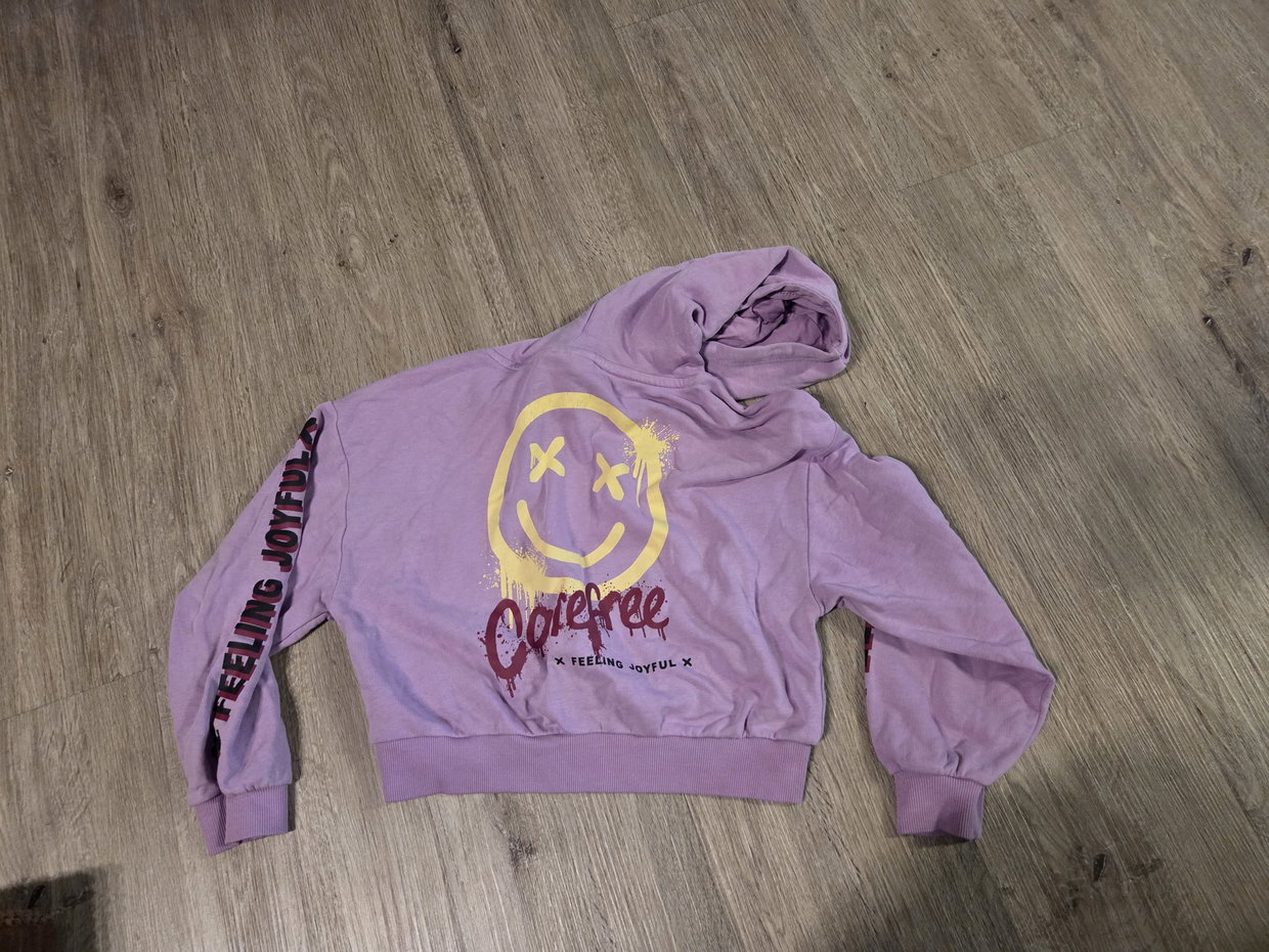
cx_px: 634
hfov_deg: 73.9
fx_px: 843
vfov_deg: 58.9
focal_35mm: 23
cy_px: 476
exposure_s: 1/100
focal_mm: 5.4
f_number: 1.8
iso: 1250
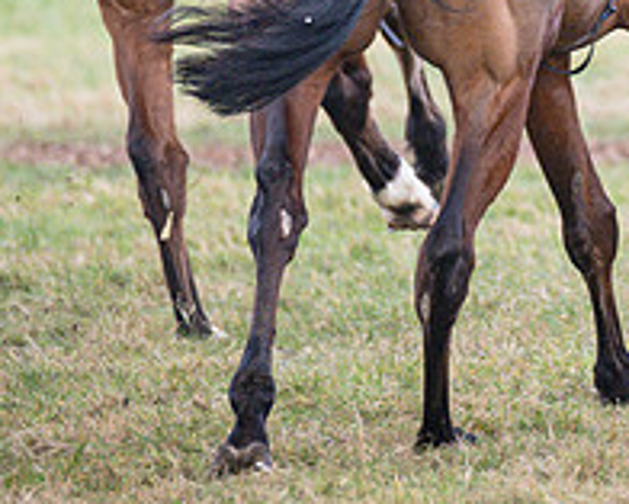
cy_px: -80
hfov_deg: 1.7
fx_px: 21028
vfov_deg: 1.4
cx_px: 869
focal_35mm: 1129
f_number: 2.8
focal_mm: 195
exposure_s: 1/1600
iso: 400
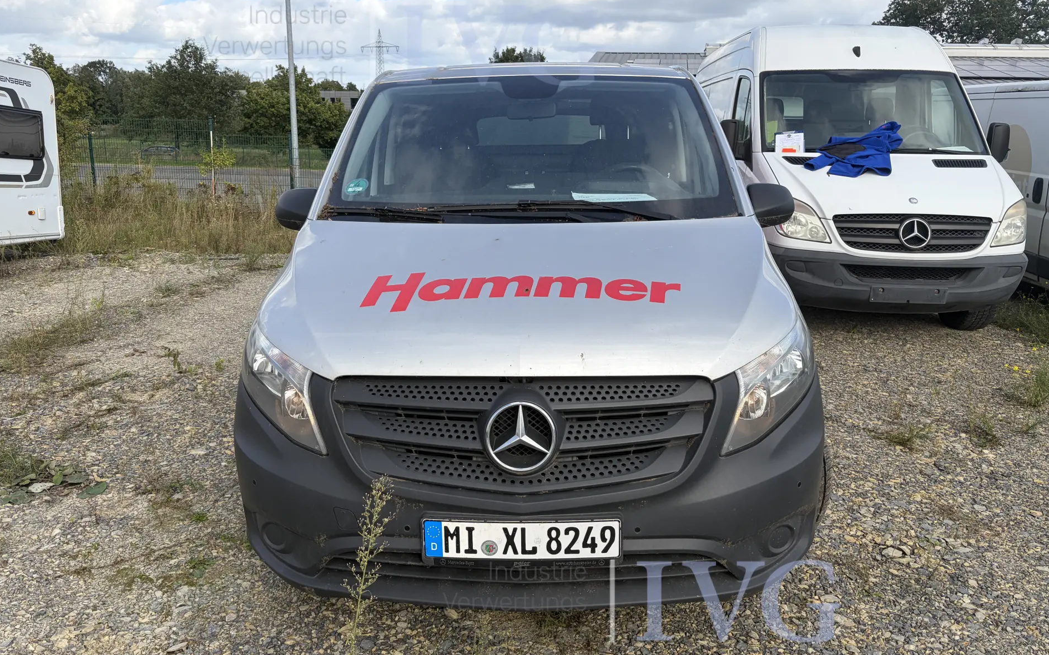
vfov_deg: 44.5
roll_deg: -1.9
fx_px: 800
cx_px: 522
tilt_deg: -14.6
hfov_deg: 66.5
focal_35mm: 28
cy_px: 323
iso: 50
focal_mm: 5.96
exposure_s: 1/1751
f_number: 1.6
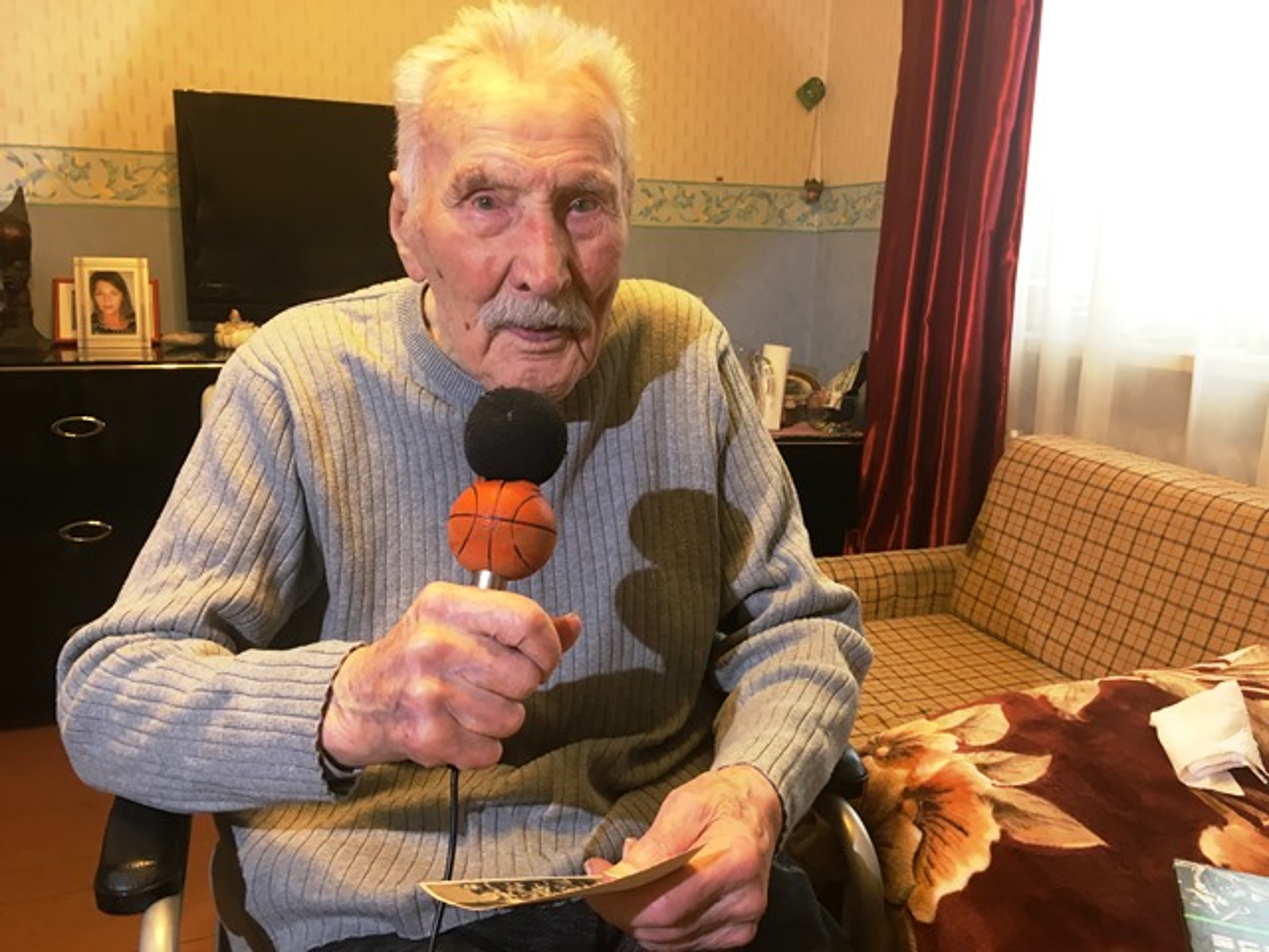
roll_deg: -2.1
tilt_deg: -13.1
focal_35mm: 29
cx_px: 634
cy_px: 476
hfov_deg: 61.7
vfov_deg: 48.2
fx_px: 1063
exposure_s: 1/33
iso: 100
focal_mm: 4.15
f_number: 2.2
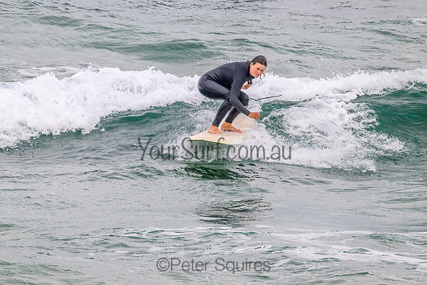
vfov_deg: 1.4
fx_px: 11802
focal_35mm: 995
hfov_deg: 2.1
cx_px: 205
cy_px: 116
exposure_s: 1/2000
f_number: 11
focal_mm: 800
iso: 1100
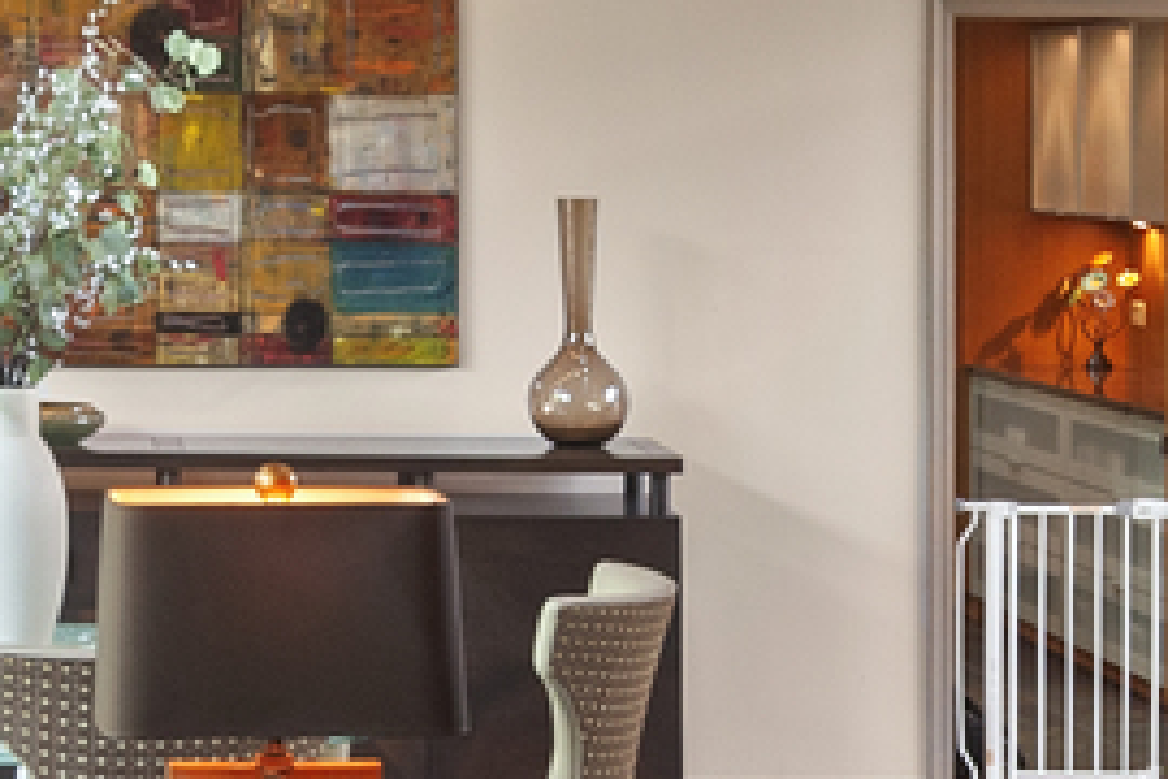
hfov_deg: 18.5
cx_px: 43
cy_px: 87
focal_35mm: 108
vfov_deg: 12.6
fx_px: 3504
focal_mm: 18
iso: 400
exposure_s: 1/10
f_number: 8
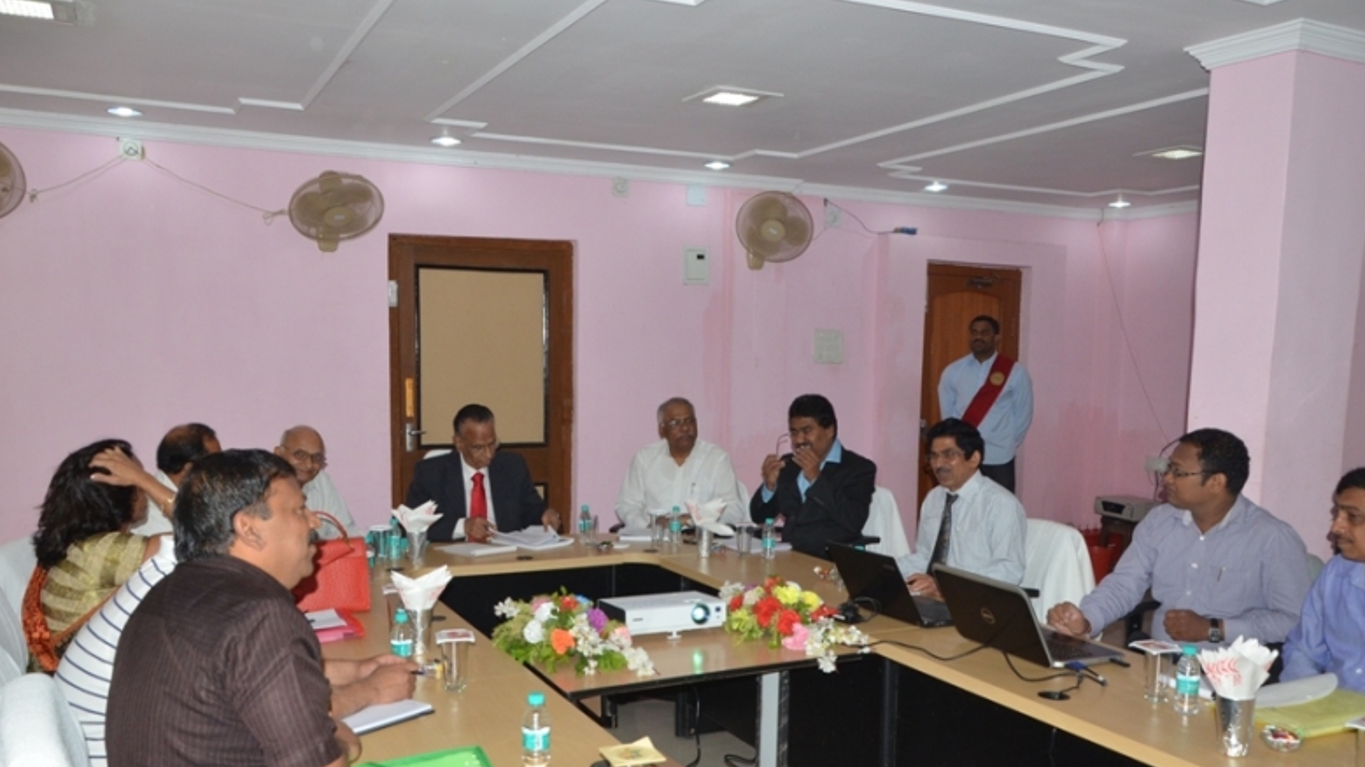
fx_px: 1050
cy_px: 461
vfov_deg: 40.0
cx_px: 669
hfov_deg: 66.1
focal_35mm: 29
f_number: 7.1
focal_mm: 18
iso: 640
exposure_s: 1/125
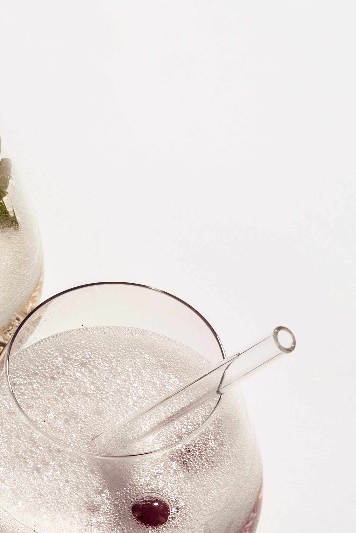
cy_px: 503
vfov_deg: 9.9
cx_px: -77
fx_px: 3069
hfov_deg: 6.6
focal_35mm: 207
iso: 50
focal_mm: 52
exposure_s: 1/50
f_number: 8
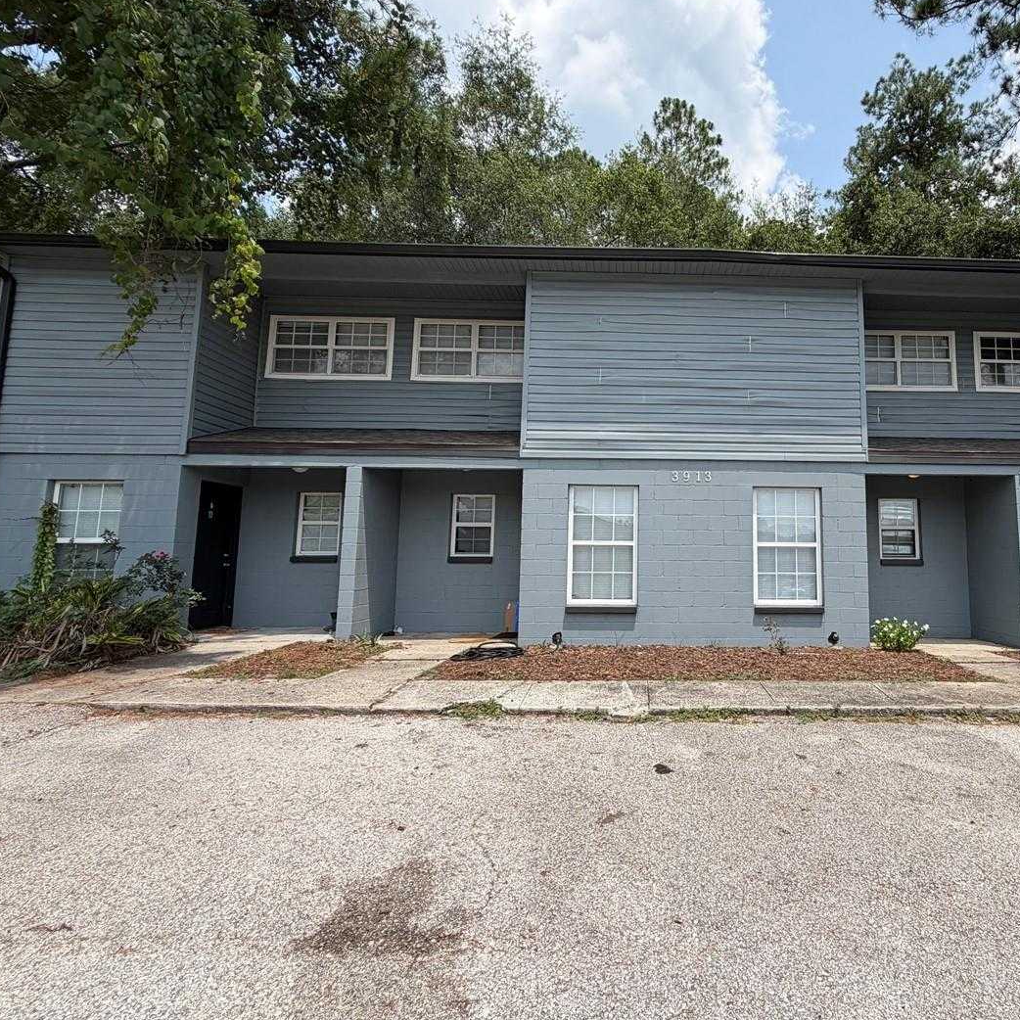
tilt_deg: +8.8
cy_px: 483
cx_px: 680
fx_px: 633
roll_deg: -1.4
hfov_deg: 75.2
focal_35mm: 19
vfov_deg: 77.6
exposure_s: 1/770
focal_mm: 2.22
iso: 25
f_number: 2.2
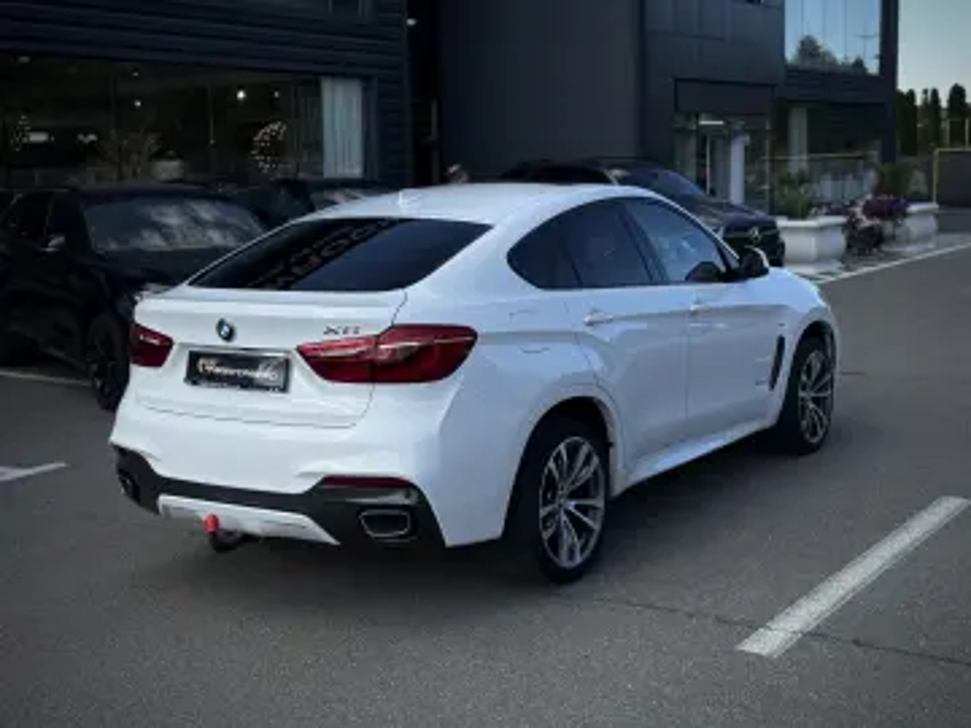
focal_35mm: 48
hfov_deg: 39.7
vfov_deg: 30.3
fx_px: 1346
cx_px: 486
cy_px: 364
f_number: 1.78
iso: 64
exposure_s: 1/2717
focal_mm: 6.76
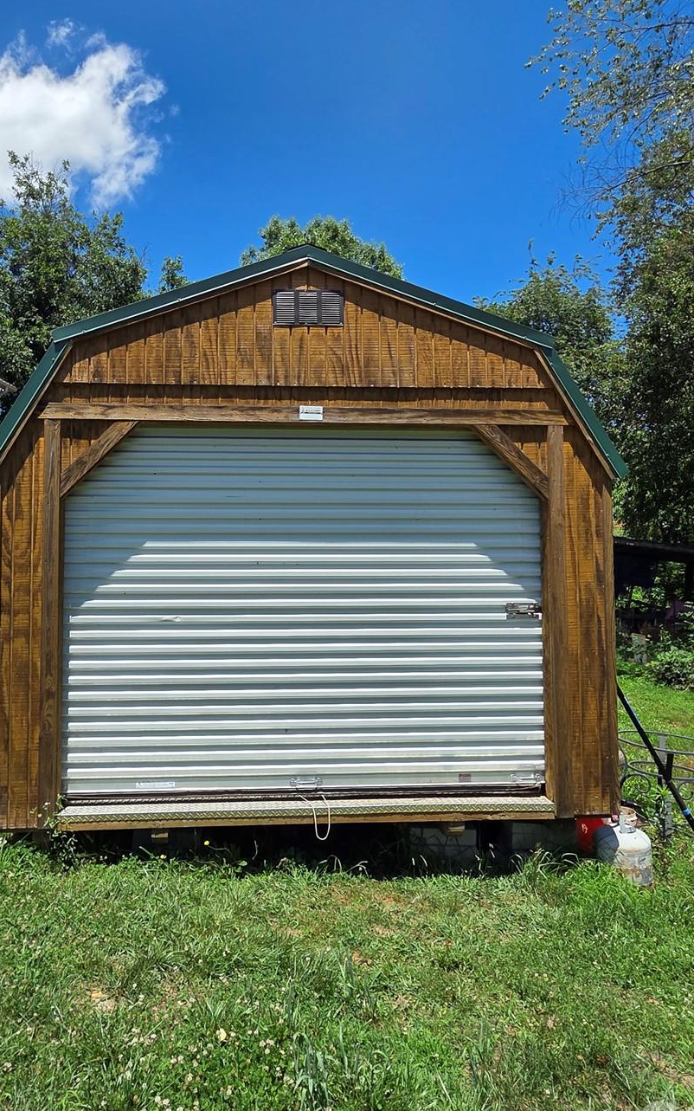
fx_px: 666
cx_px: 272
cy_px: 525
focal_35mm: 22
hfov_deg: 54.6
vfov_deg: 79.6
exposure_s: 1/1829
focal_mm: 2.2
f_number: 2.2
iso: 50
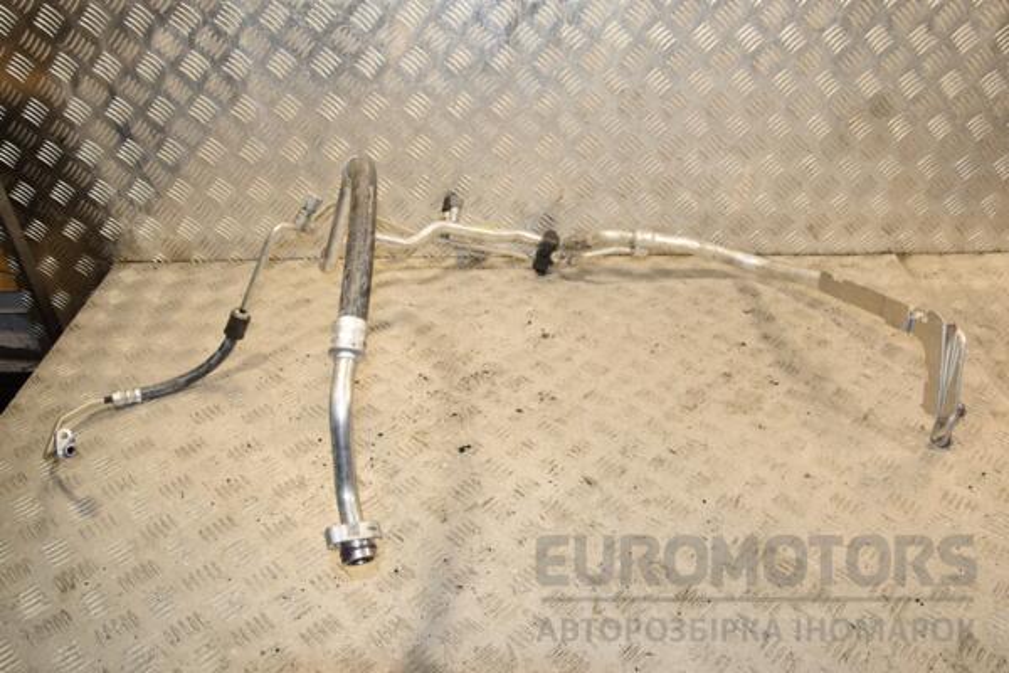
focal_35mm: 32
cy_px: 336
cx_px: 504
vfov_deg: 41.7
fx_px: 883
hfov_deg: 59.5
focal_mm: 21
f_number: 9
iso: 800
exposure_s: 1/200
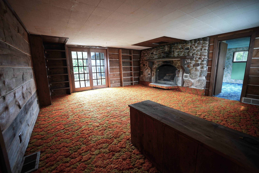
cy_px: 86
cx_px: 130
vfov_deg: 81.3
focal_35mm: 14
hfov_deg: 104.2
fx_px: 101
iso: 640
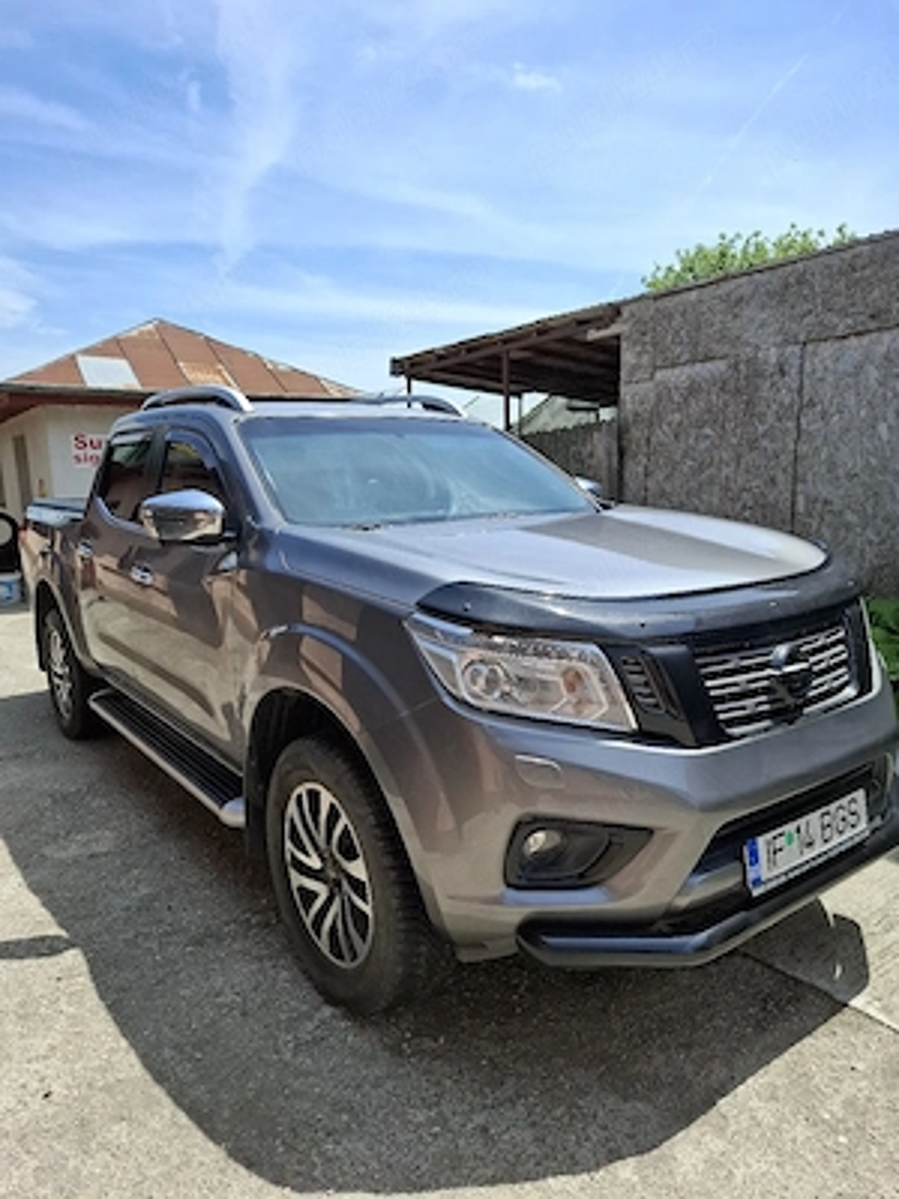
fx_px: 796
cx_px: 450
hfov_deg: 58.9
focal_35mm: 23
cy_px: 600
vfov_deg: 73.9
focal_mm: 5.54
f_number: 1.8
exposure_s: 1/2000
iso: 50
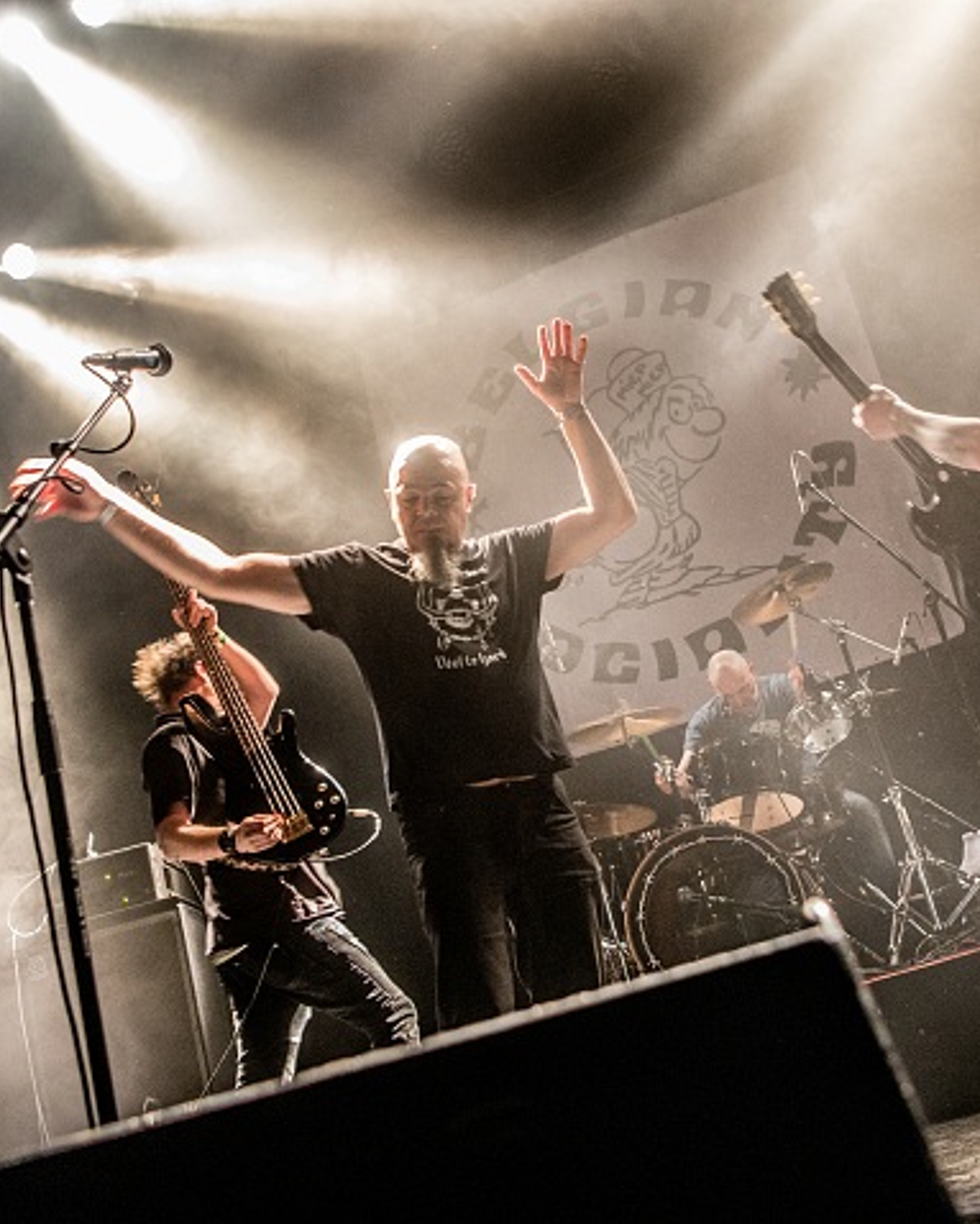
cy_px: 613
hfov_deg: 36.5
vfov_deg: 44.8
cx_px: 537
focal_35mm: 41
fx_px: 1485
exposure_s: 1/80
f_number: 2.8
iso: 4000
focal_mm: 29
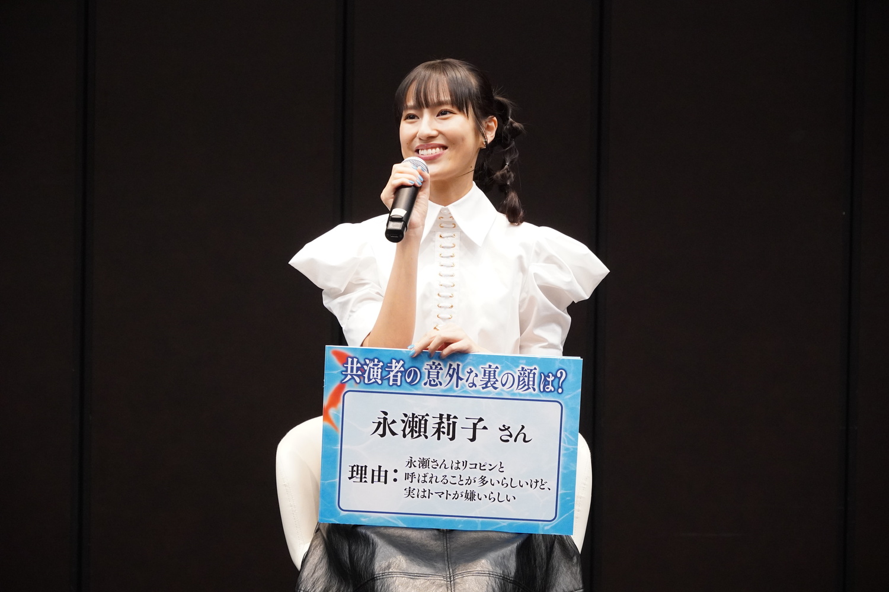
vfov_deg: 10.4
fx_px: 3259
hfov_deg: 15.5
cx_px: 444
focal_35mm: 132
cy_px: 296
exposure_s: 1/125
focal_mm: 88
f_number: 5.6
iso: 3200
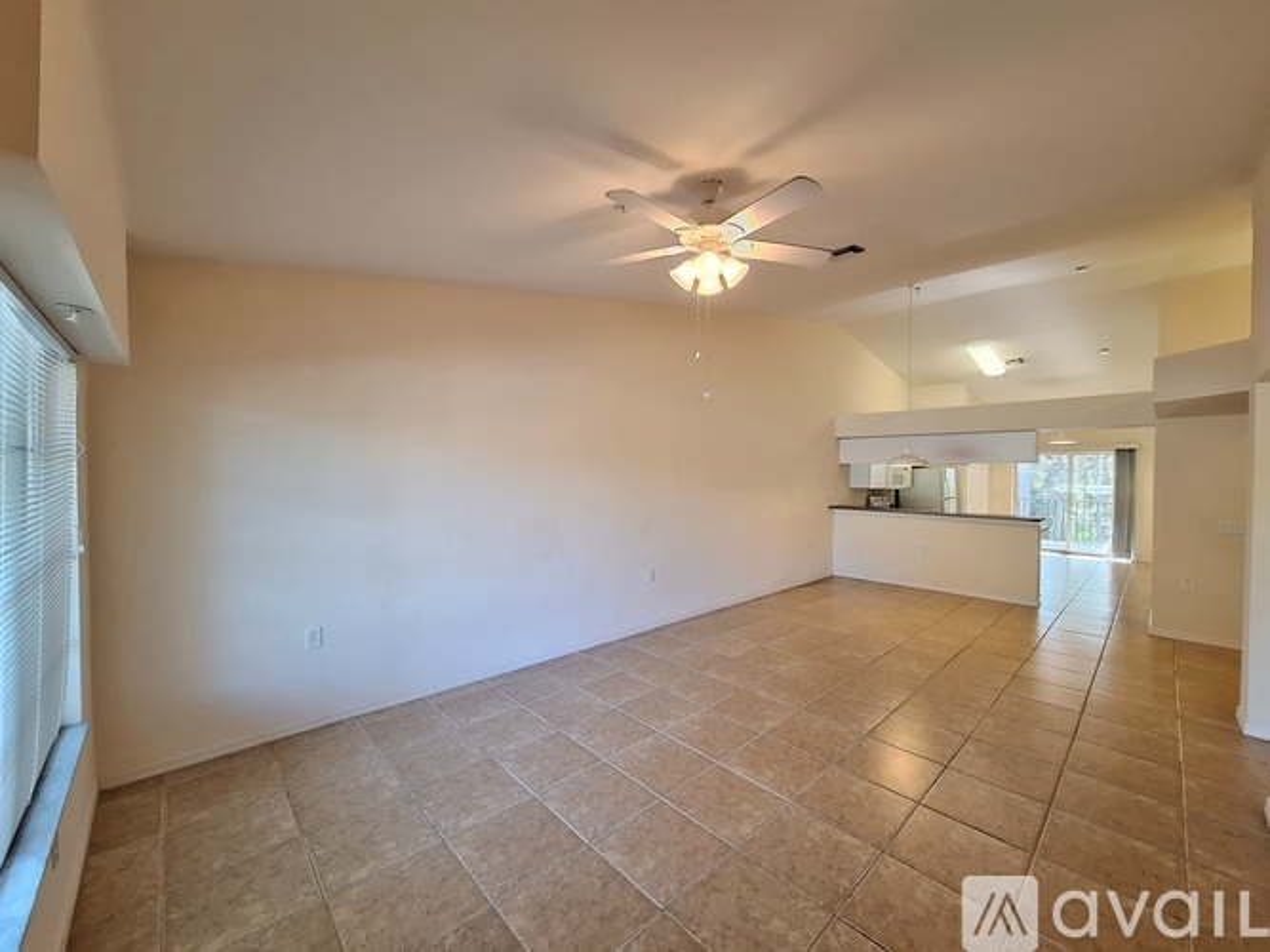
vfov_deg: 89.9
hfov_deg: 106.2
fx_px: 477
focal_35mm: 13
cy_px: 476
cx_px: 635
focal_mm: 1.74
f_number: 2.2
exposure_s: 1/40
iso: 160
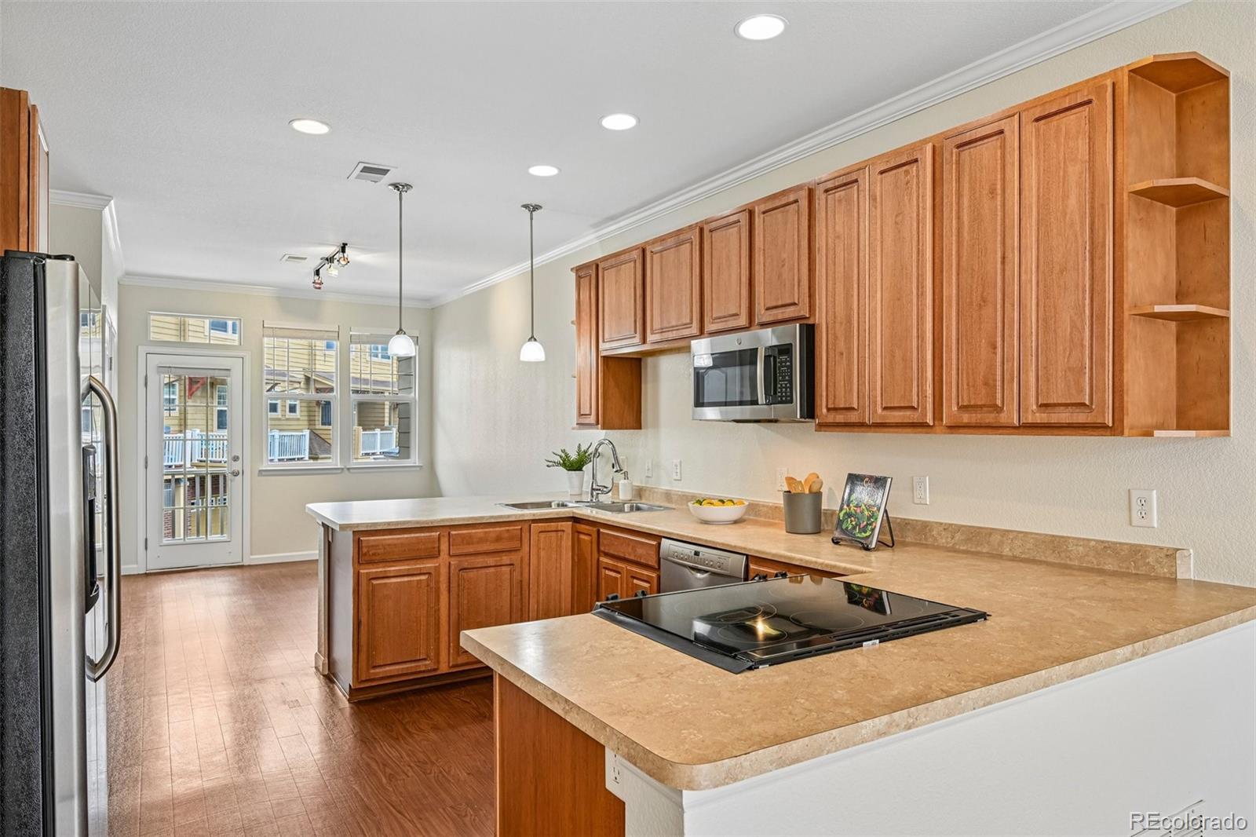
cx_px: 628
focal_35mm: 22
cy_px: 418
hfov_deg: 79.9
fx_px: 750
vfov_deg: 58.3
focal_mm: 21.5
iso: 400
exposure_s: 1/25
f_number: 10
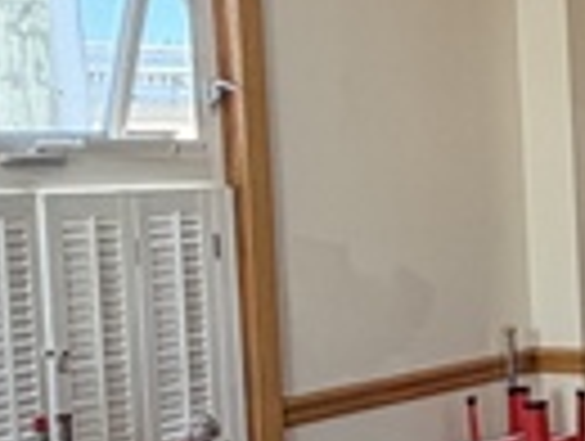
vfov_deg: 17.2
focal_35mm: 86
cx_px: 868
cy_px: 207
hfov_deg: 19.8
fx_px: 1456
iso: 160
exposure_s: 1/120
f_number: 2.2
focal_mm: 2.22
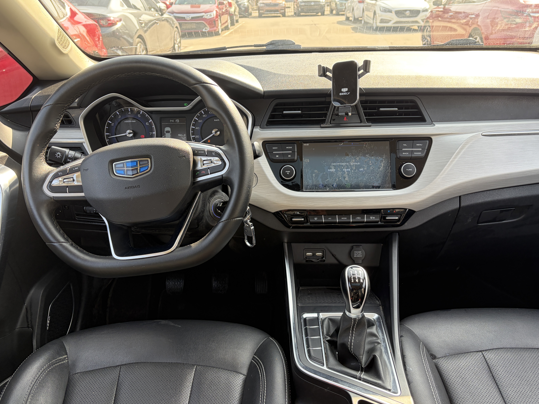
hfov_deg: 65.3
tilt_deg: -27.2
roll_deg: +1.8
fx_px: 420
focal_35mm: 27
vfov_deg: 51.3
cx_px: 270
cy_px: 208
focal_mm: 5.96
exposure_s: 1/179
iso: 50
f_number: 1.6
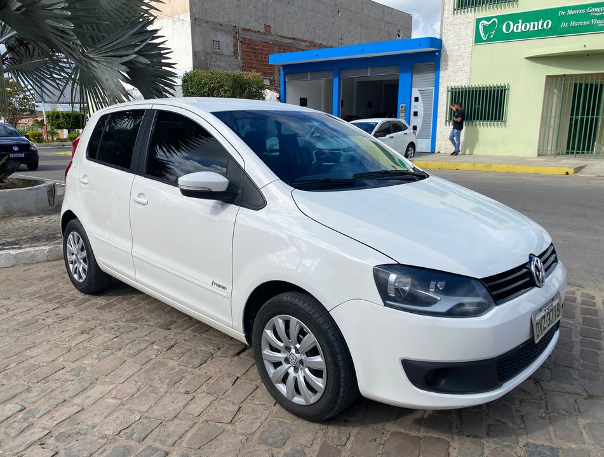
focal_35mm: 26
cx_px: 302
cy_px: 228
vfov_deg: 53.3
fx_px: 455
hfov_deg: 67.1
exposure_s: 1/3040
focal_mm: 4.25
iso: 32
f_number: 1.8
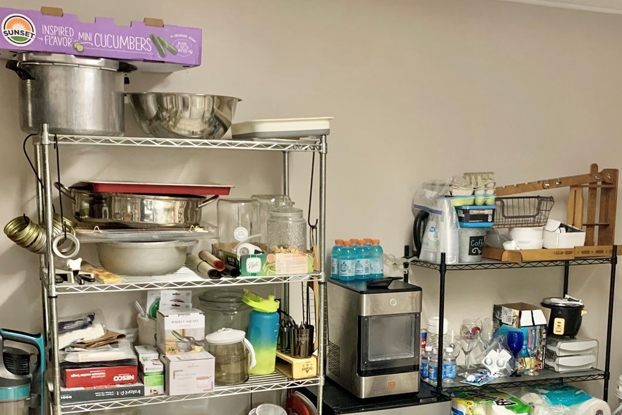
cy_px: 310
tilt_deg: -10.7
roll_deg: -1.4
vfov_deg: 29.4
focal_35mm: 45
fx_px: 778
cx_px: 387
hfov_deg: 43.3
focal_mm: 4.25
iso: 320
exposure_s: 1/40
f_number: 1.8
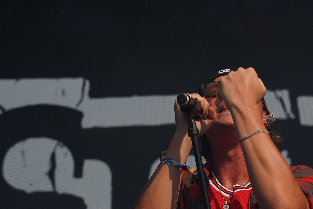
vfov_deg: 7.3
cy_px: 130
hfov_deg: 11.0
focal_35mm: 187
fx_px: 1626
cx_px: 261
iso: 100
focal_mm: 105
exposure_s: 1/640
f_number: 8
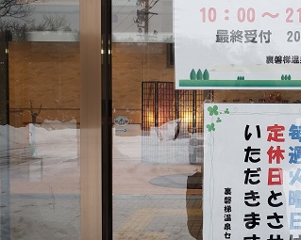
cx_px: 247
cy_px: 123
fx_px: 383
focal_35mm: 43
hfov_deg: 40.8
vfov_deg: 34.9
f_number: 2.4
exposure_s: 1/50
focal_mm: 4.3
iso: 125
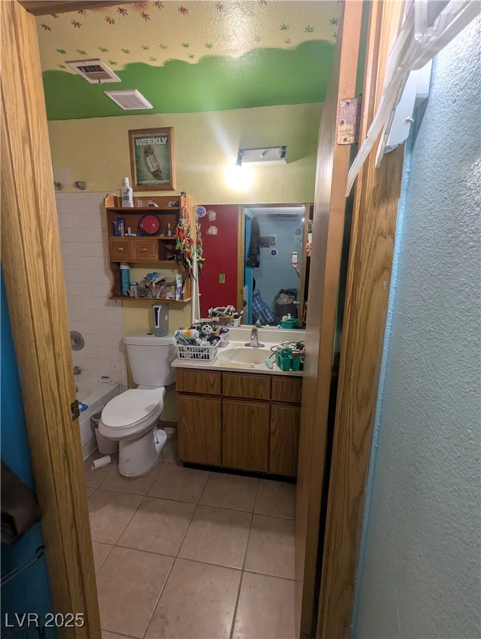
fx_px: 296
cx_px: 240
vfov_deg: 94.4
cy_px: 320
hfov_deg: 78.3
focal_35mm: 16
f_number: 2.2
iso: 52
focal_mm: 2.35
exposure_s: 1/60
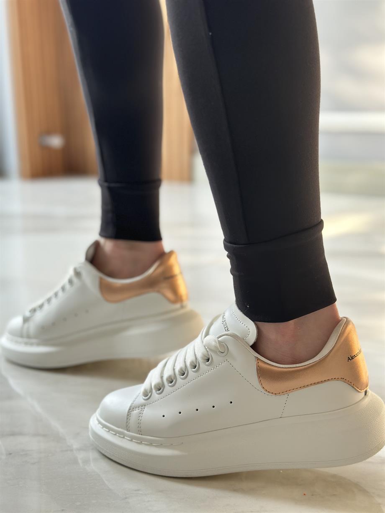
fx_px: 712
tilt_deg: -14.0
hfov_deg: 30.3
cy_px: 256
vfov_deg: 39.6
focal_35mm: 48
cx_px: 192
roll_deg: +0.8
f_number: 1.78
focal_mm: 6.86
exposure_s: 1/79
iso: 125
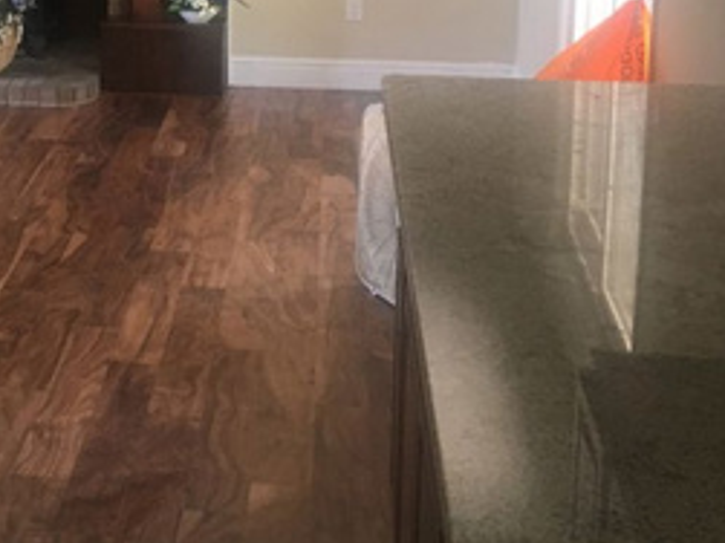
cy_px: 14
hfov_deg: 24.0
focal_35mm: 74
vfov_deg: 19.4
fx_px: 1549
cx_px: -147
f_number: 2.2
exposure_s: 1/15
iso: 32
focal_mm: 4.15
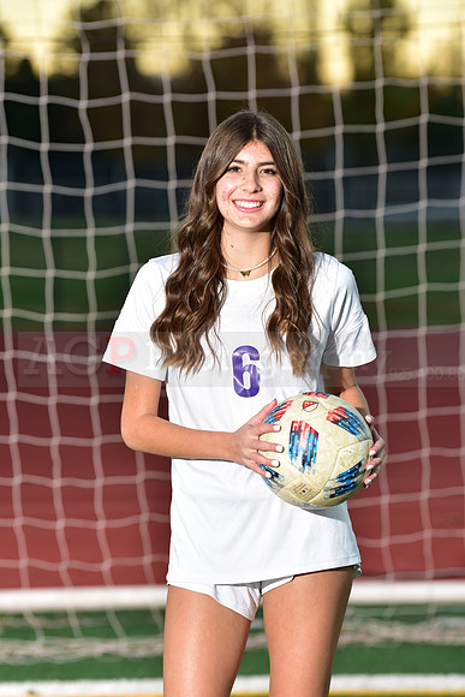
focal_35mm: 200
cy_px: 348
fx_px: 3872
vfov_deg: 10.3
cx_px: 232
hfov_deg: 6.9
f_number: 5
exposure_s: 1/160
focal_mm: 200
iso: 250
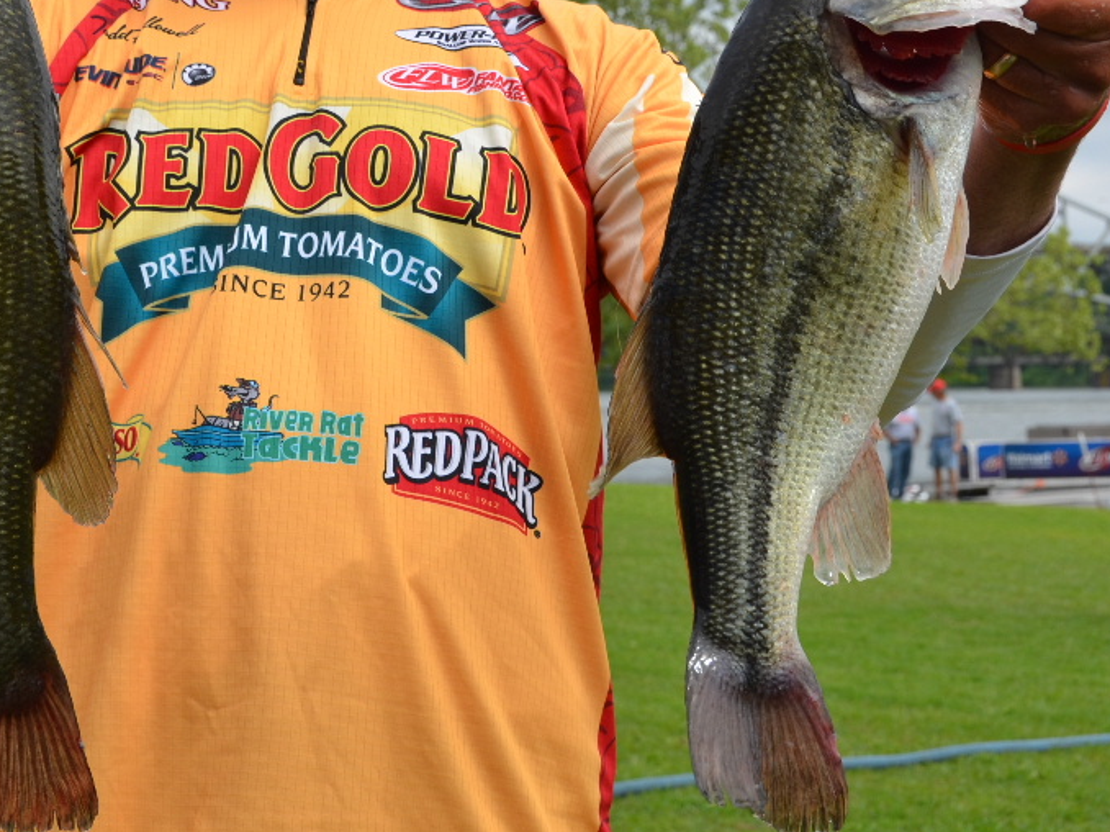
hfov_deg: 22.4
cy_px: 211
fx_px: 2789
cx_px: 359
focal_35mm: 87
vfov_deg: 16.9
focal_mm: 32
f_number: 8
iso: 100
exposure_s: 1/250
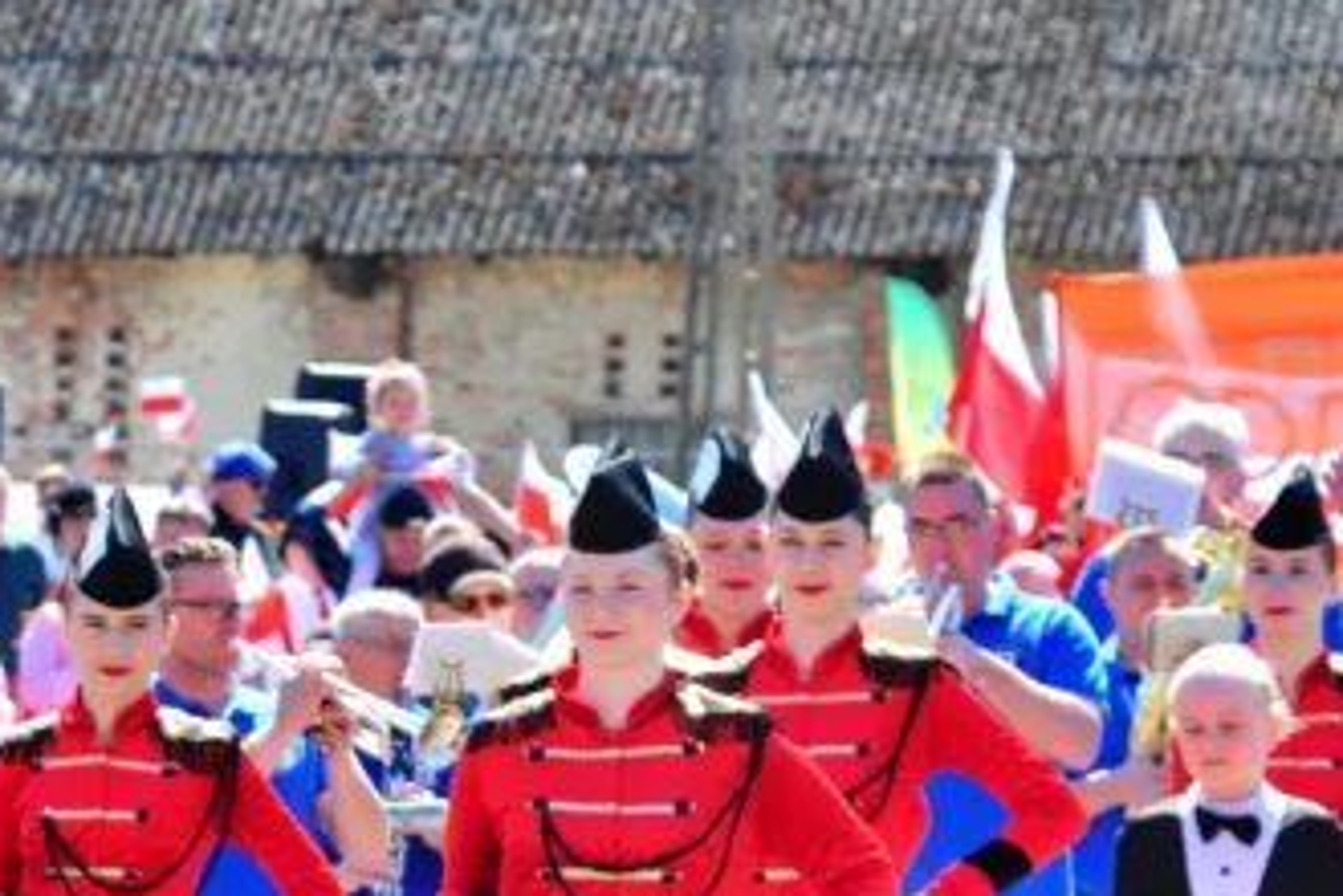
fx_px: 10407
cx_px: 761
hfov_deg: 7.4
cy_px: 768
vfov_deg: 4.9
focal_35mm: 279
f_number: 5.6
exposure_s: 1/200
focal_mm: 120
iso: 250
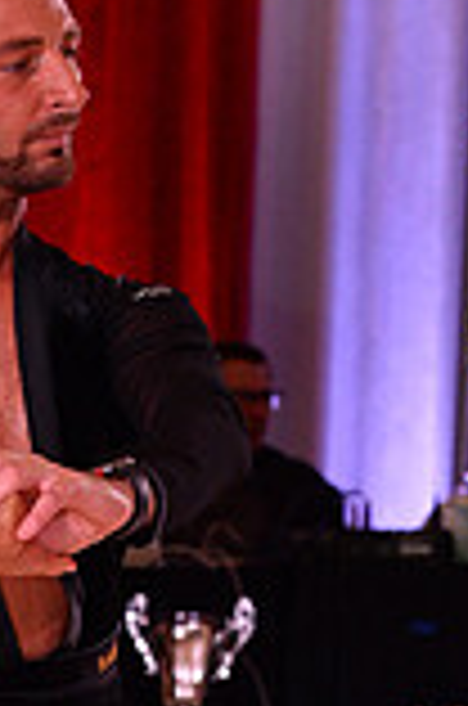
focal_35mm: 388
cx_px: -331
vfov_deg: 5.3
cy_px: 908
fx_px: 7599
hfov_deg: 3.5
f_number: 6.3
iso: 2500
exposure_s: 1/250
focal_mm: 105
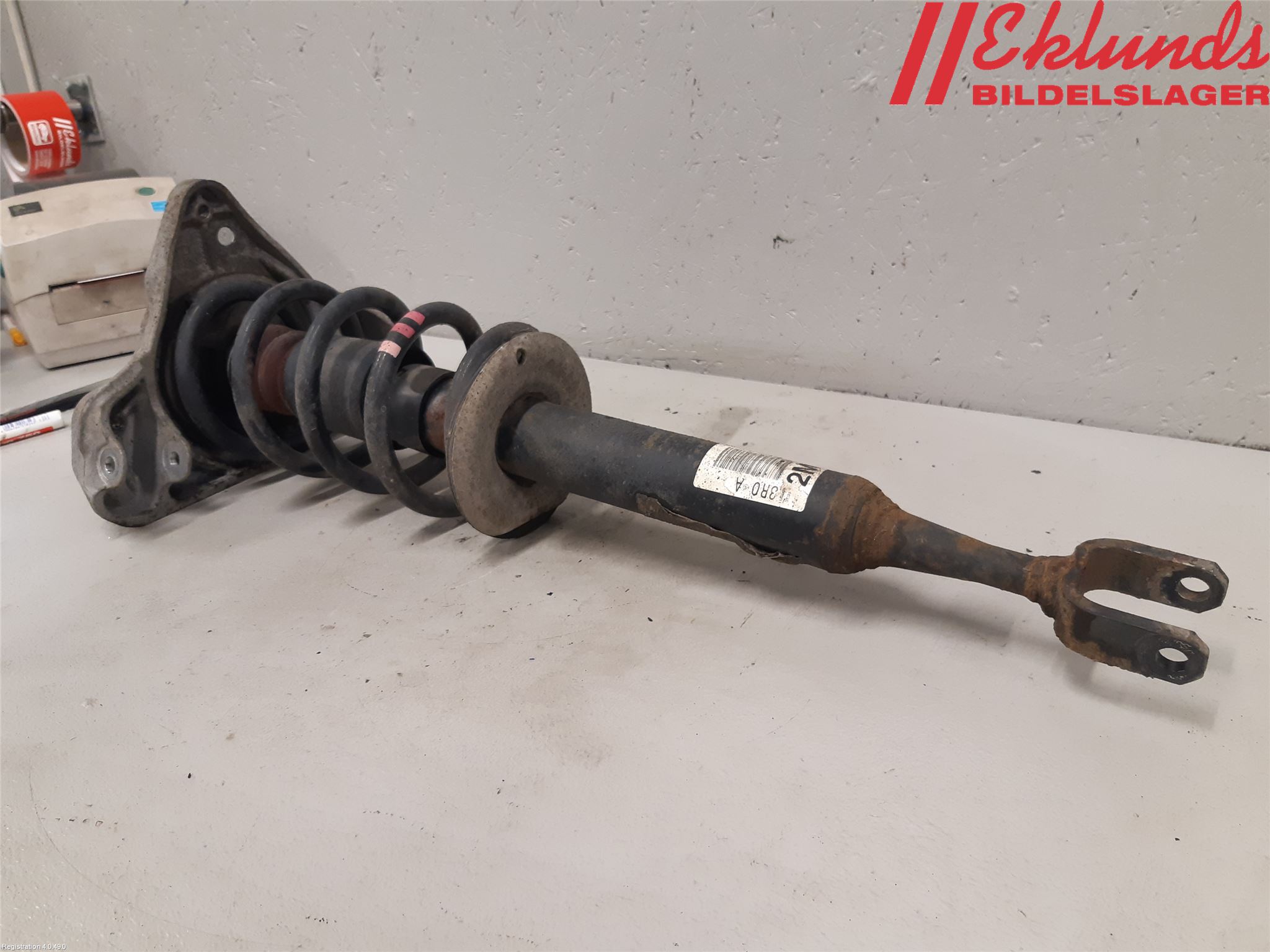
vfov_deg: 53.1
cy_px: 476
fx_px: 954
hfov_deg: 67.3
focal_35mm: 26
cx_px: 635
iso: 160
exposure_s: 1/50
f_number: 1.7
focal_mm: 3.93
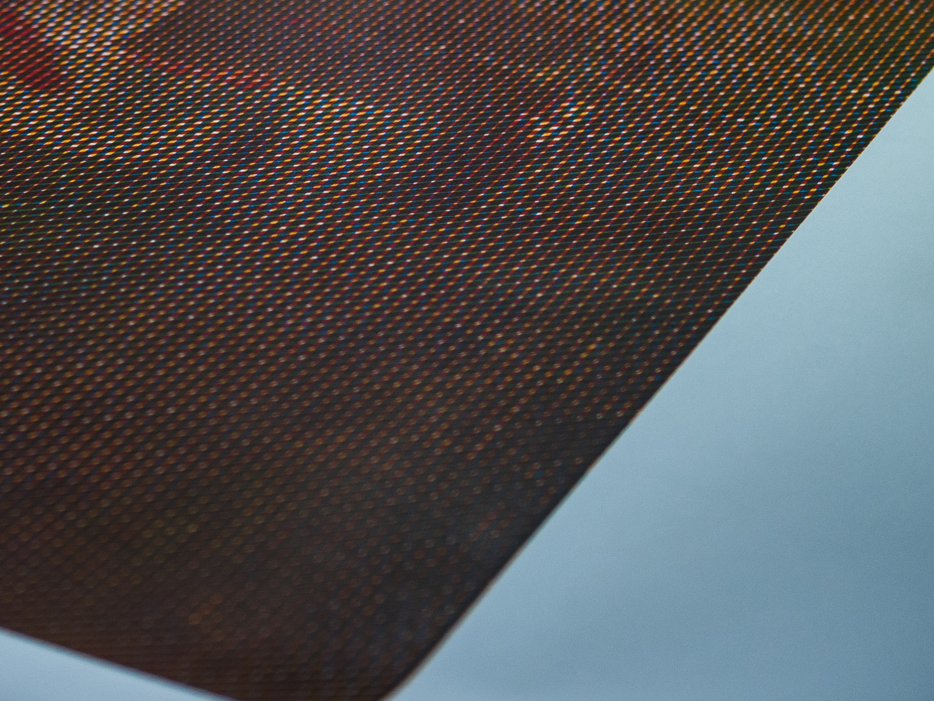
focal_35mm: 116
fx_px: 3130
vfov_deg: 12.7
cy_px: 120
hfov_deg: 16.7
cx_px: 44
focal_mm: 35
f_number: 1.4
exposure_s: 1/200
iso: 400
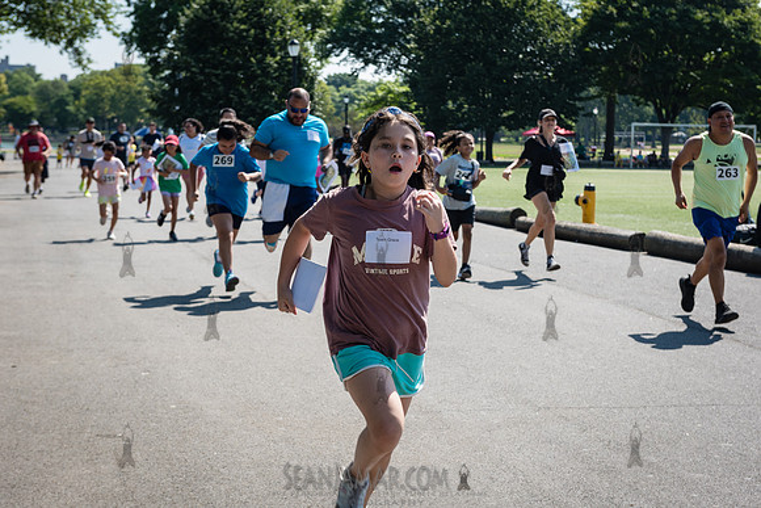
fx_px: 1311
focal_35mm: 62
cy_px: 254
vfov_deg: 21.9
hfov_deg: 32.4
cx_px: 380
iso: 200
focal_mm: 62
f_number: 6.3
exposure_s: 1/400
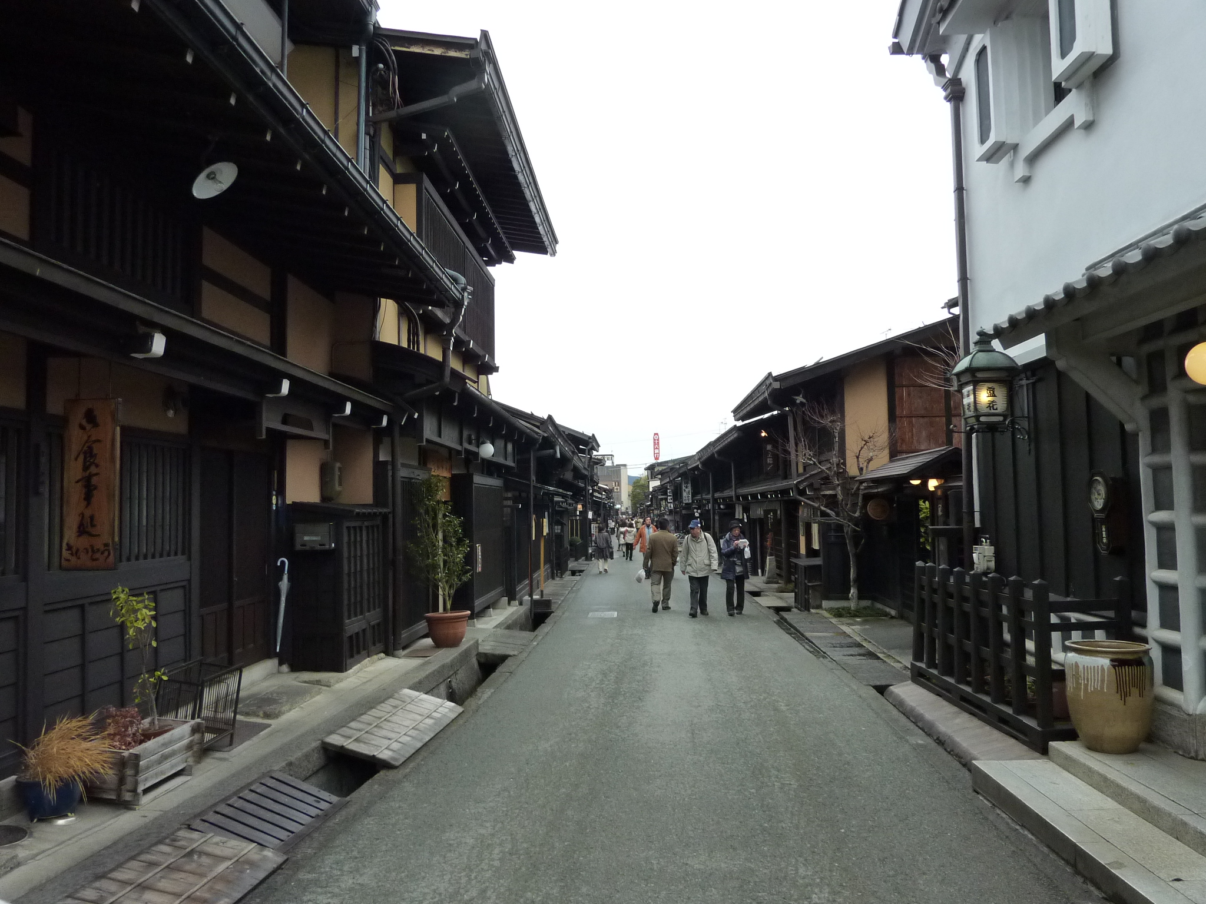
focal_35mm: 25
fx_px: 871
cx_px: 603
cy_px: 452
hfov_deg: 69.4
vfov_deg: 54.9
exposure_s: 1/250
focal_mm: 4.1
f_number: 3.5
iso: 250
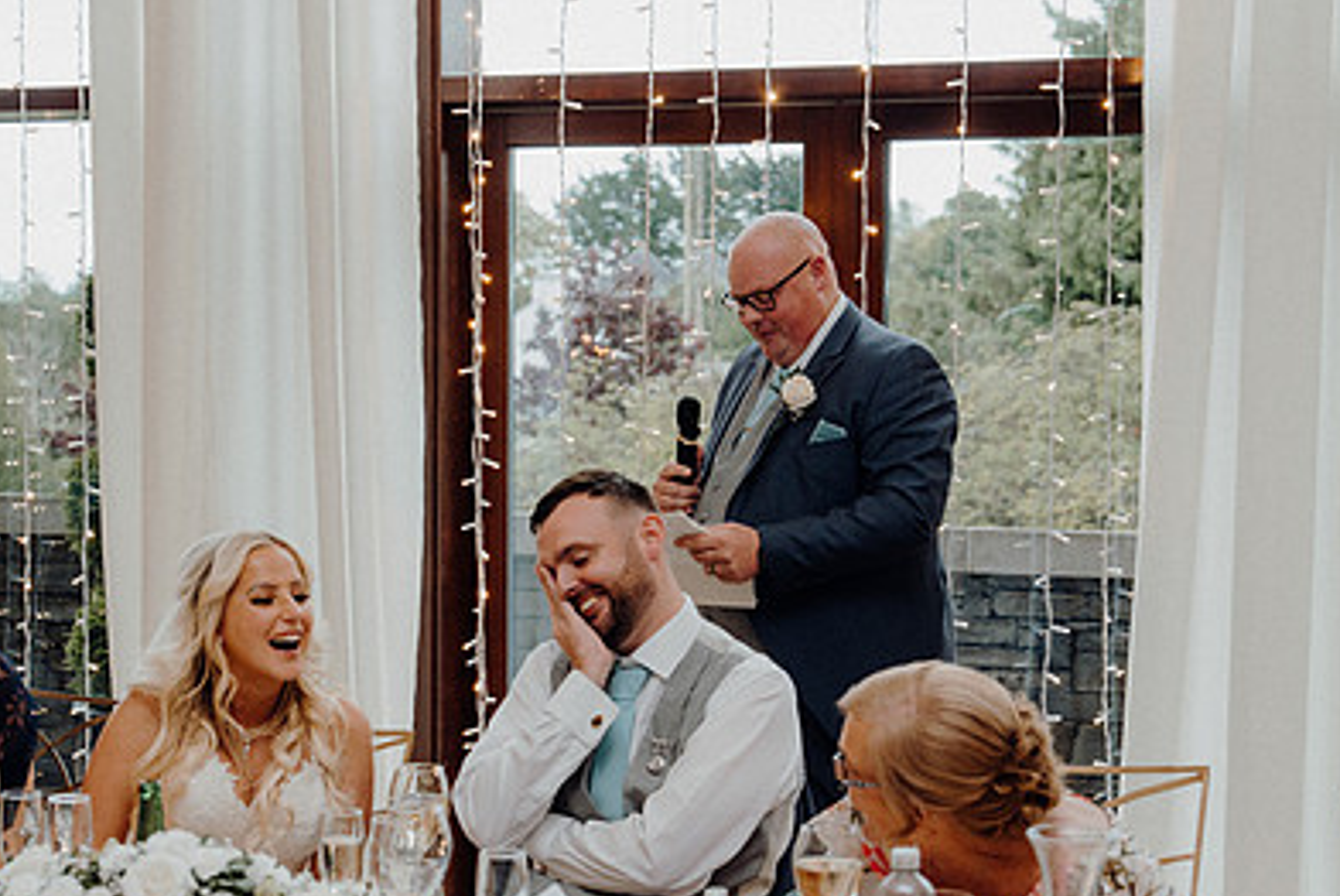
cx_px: 649
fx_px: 2533
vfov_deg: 20.0
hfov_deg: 29.6
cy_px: 597
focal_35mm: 68
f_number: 3.5
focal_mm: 46
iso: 1250
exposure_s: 1/160
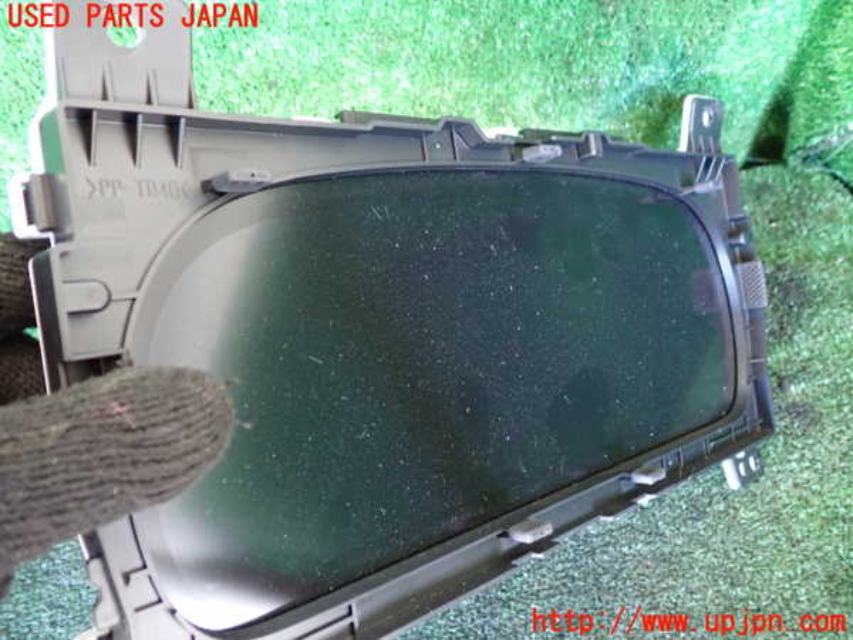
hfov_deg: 60.0
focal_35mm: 30
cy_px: 320
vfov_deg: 46.8
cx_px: 426
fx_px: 739
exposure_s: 1/20
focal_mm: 5.4
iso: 800
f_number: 2.3
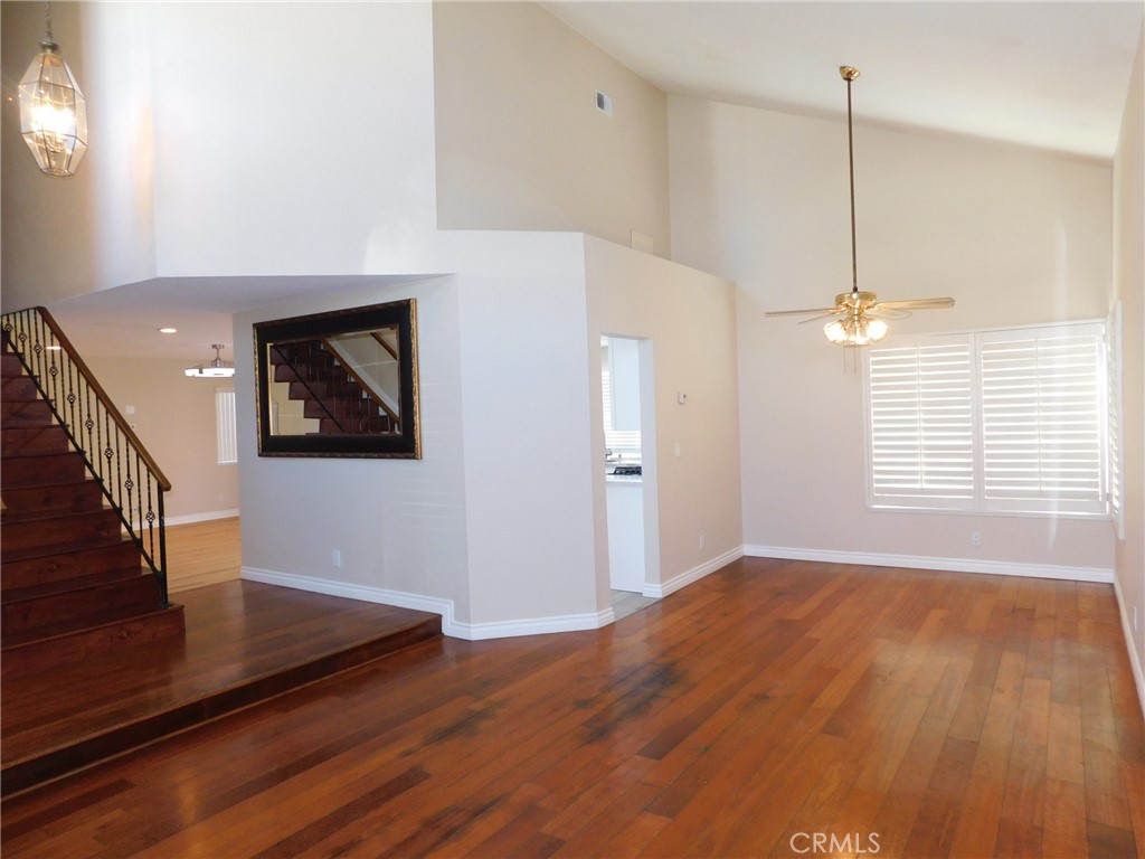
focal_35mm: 23
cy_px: 430
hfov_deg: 73.9
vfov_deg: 58.9
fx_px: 761
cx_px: 572
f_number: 3
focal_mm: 4
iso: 200
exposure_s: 1/30
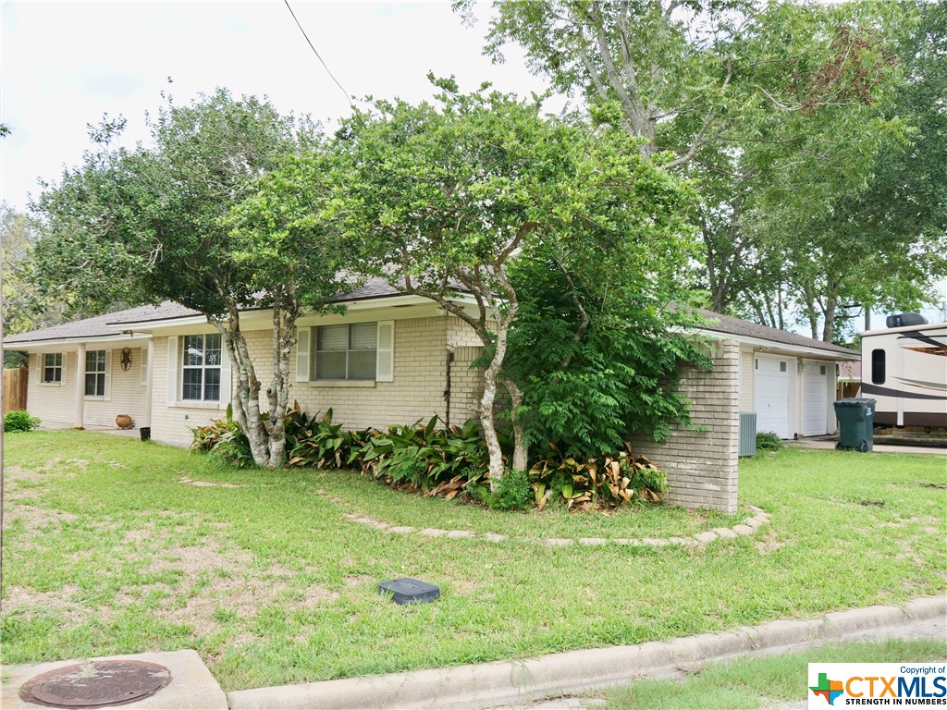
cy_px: 355
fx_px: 766
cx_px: 474
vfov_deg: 49.7
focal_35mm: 28
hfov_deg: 63.4
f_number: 5.6
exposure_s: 1/250
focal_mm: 14
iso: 200
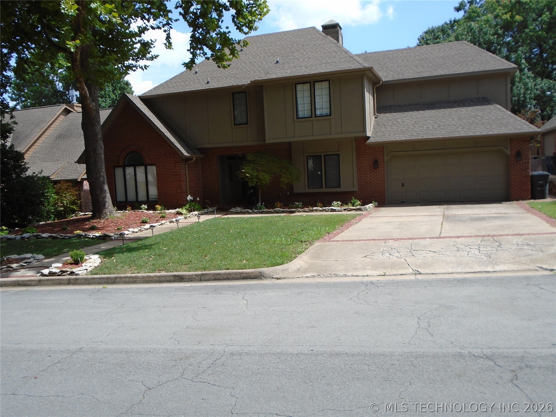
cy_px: 208
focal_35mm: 31
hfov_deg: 58.4
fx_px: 498
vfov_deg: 45.4
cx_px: 278
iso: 100
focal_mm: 5.5
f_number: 3.5
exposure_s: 1/640
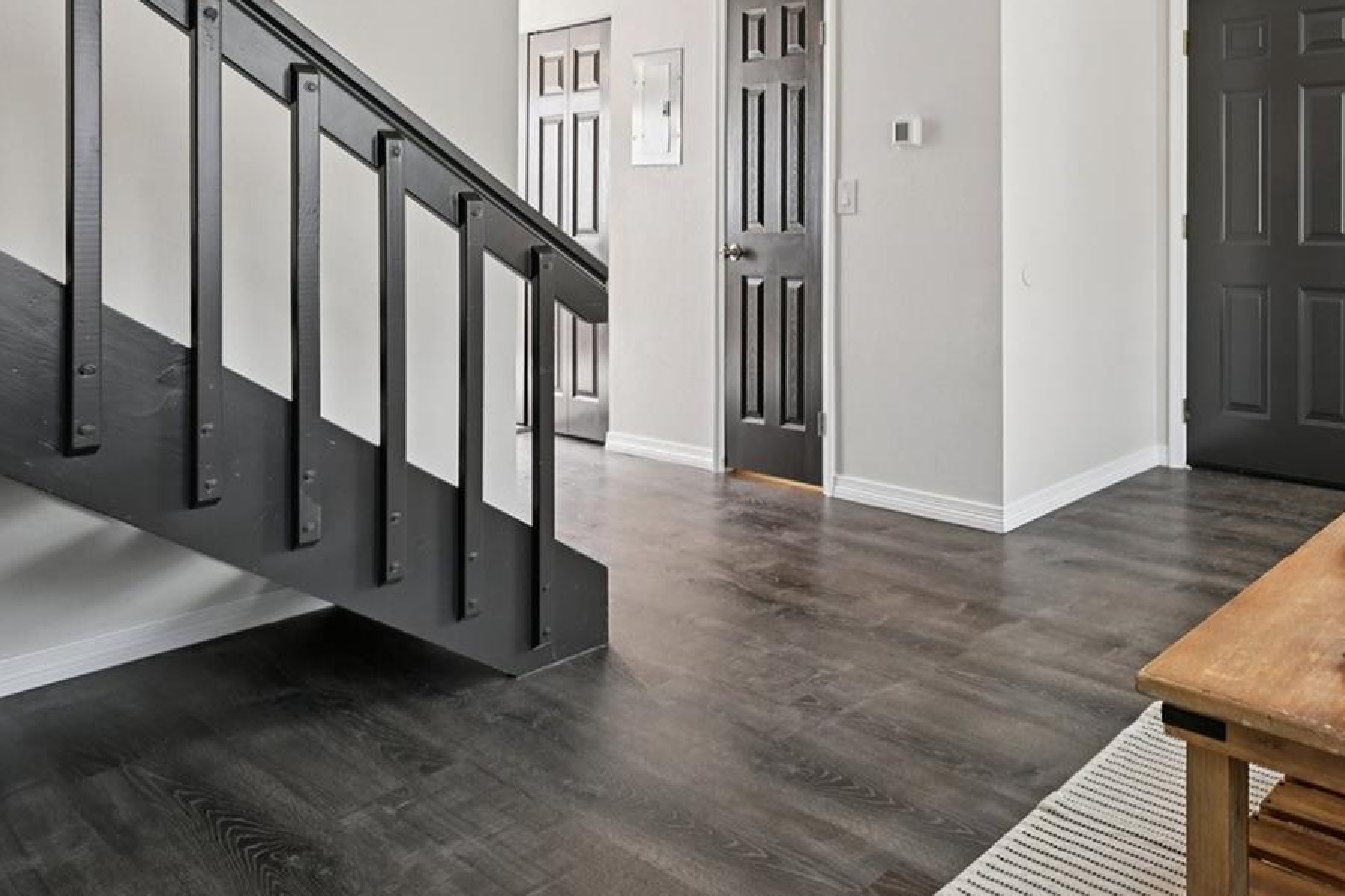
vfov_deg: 48.7
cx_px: 1175
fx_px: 934
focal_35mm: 25
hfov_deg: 61.8
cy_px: 194
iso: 360
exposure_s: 1/15
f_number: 8
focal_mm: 14
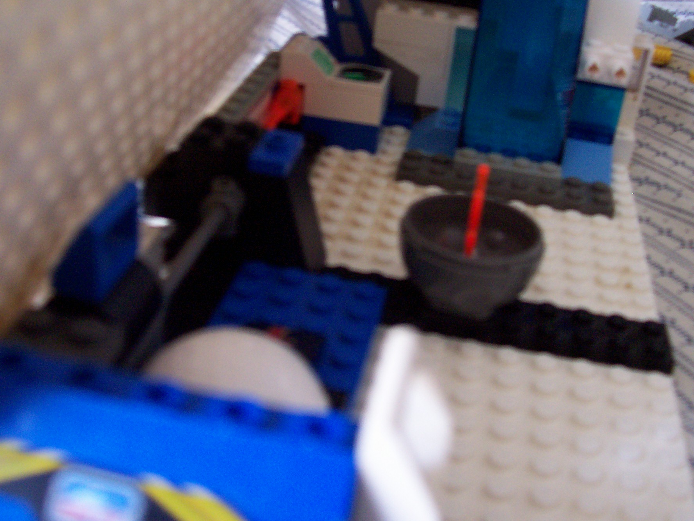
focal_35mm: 44
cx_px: 331
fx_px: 882
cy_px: 232
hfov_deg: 42.9
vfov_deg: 32.8
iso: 160
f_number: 2.7
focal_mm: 5.6
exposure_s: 1/8
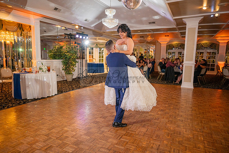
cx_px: 114
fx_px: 153
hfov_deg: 73.7
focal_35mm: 24
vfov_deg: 53.2
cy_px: 76
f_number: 3.2
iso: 640
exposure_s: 1/160
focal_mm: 24
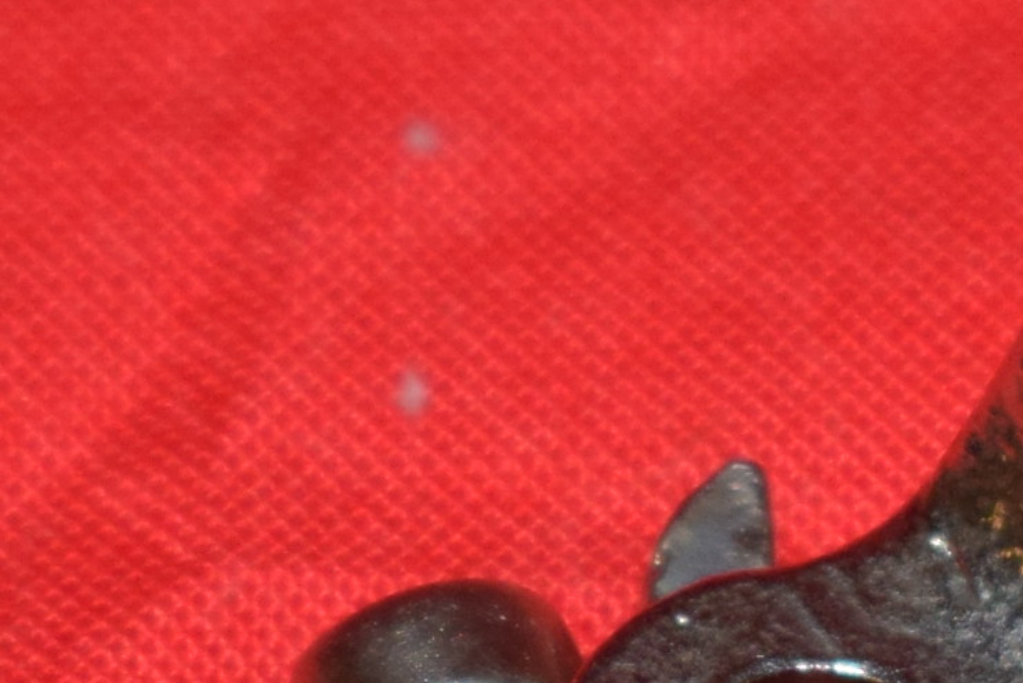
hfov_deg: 4.1
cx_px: 1029
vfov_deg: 2.7
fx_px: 14243
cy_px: 803
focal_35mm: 501
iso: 640
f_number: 5.6
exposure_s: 1/160
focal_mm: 55
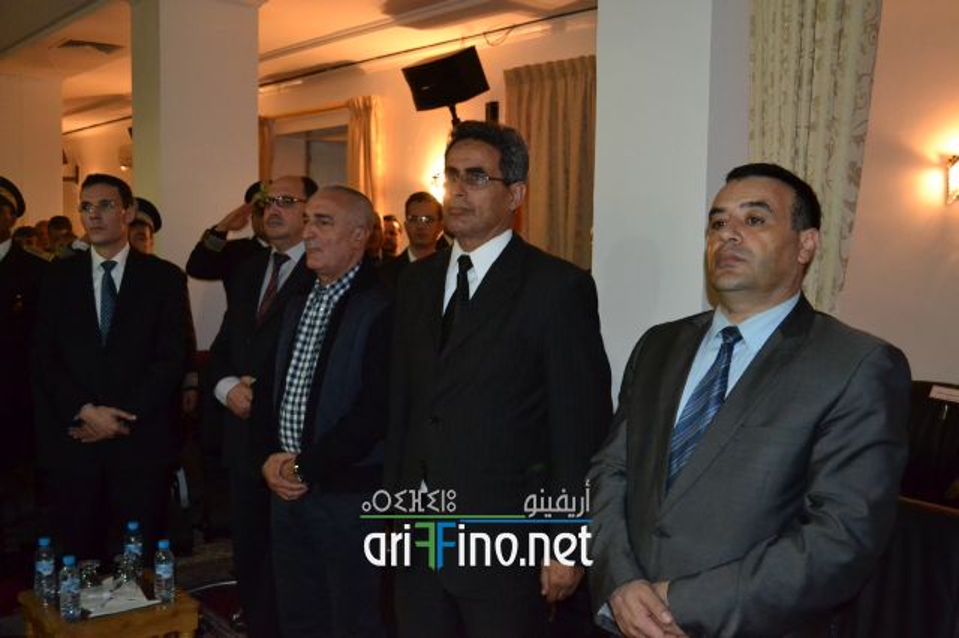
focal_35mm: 36
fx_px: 958
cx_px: 480
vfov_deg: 36.8
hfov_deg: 53.2
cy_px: 319
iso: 3200
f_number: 4
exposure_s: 1/60
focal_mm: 24
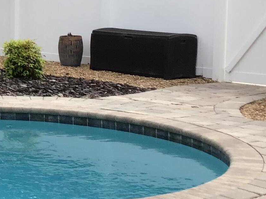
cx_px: -162
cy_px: 28
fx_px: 853
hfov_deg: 15.9
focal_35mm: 111
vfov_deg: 13.2
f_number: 2.4
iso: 25
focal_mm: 3.3
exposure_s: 1/401
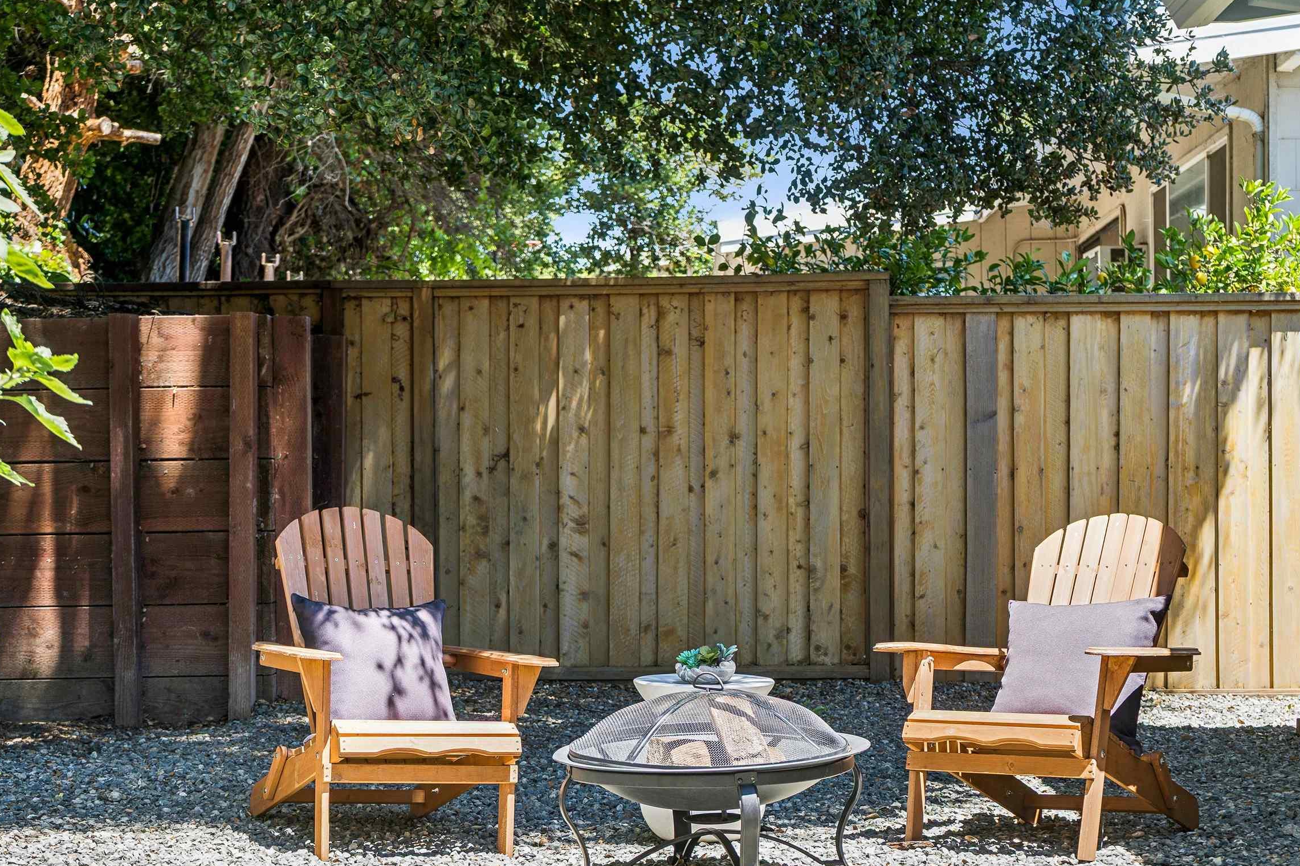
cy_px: 553
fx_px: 2383
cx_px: 715
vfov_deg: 20.6
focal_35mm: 66
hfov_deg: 30.5
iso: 100
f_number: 5.6
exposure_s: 1/100
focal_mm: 49
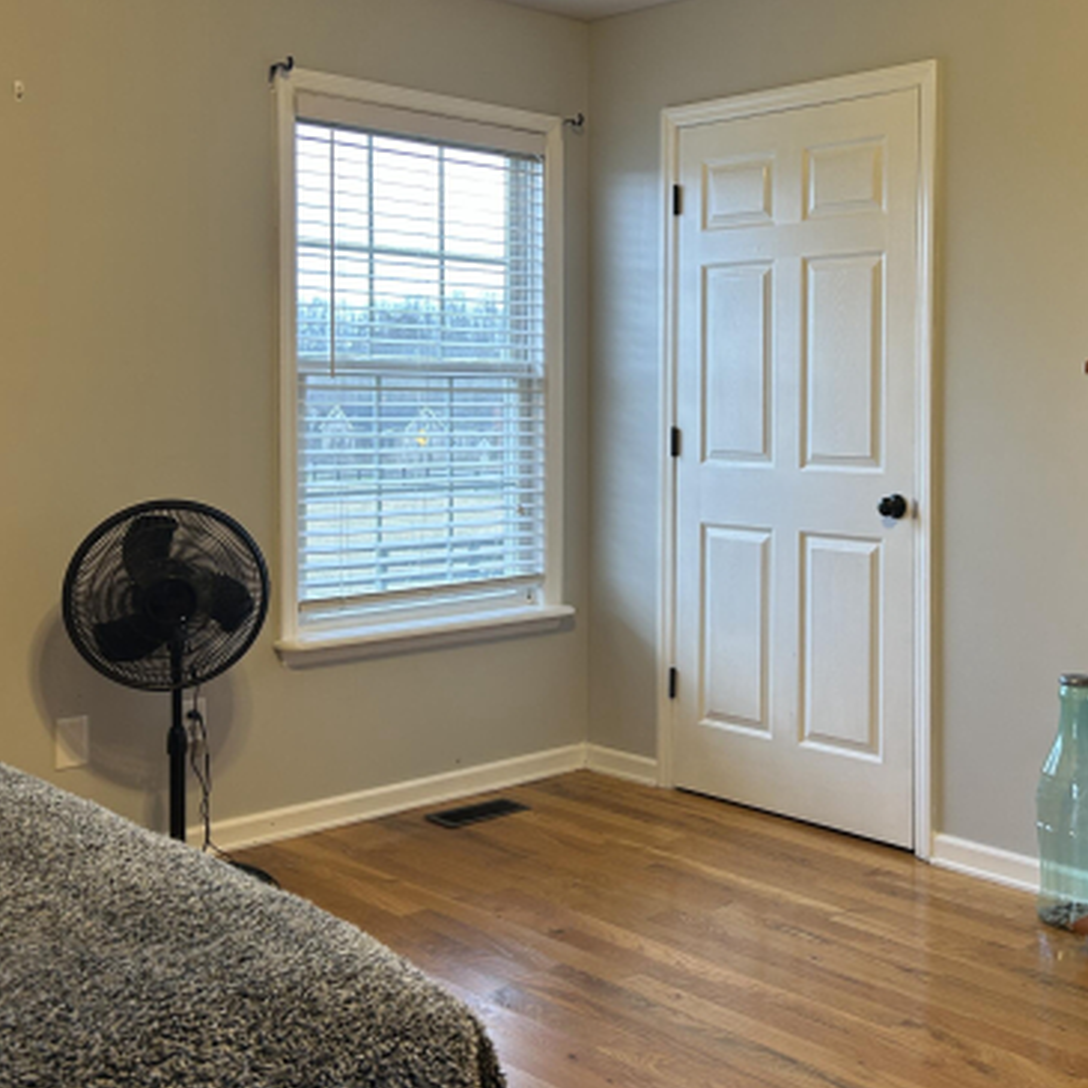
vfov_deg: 39.8
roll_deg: +0.8
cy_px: 414
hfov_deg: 39.6
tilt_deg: -2.7
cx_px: 726
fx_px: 1494
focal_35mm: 42
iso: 64
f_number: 1.5
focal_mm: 5.7
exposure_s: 1/60
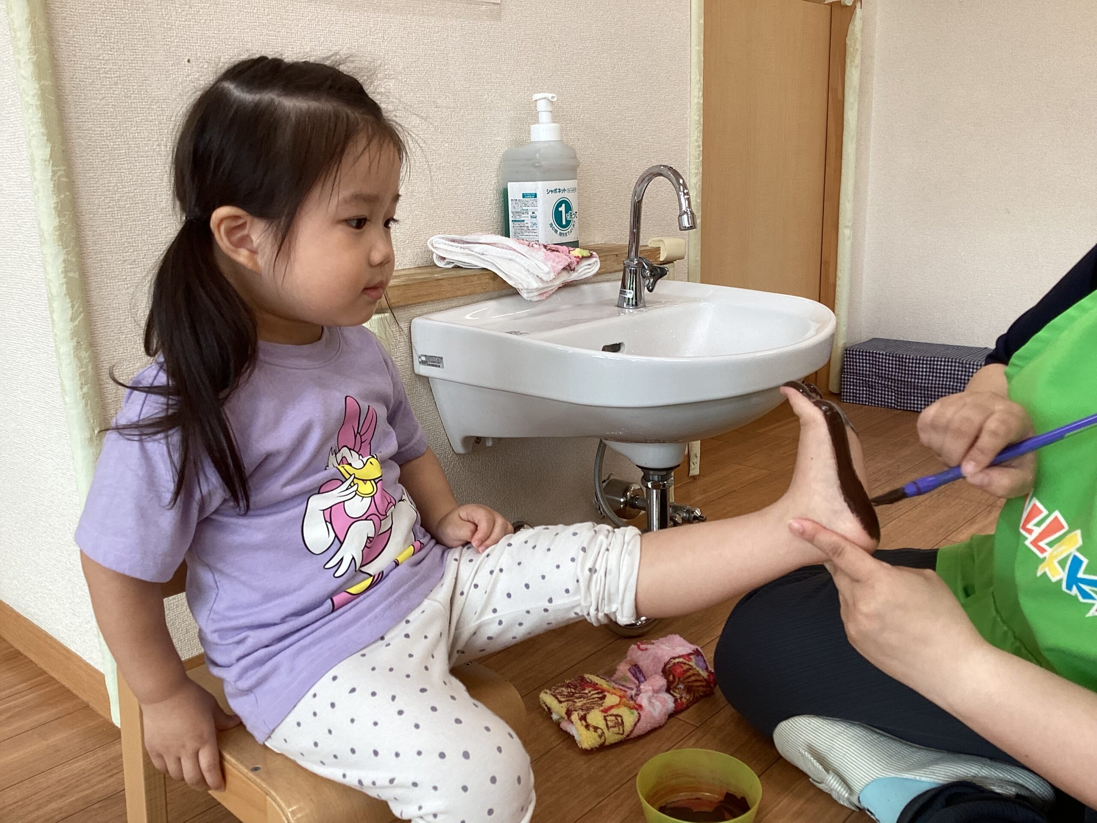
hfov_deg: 58.4
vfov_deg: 45.4
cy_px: 412
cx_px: 548
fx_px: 982
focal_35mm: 31
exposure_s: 1/60
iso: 50
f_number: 2.4
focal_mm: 3.3
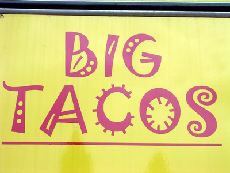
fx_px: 505
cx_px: 115
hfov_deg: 25.7
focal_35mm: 76
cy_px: 86
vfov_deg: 19.4
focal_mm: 11.6
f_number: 3.9
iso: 100
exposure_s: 1/558
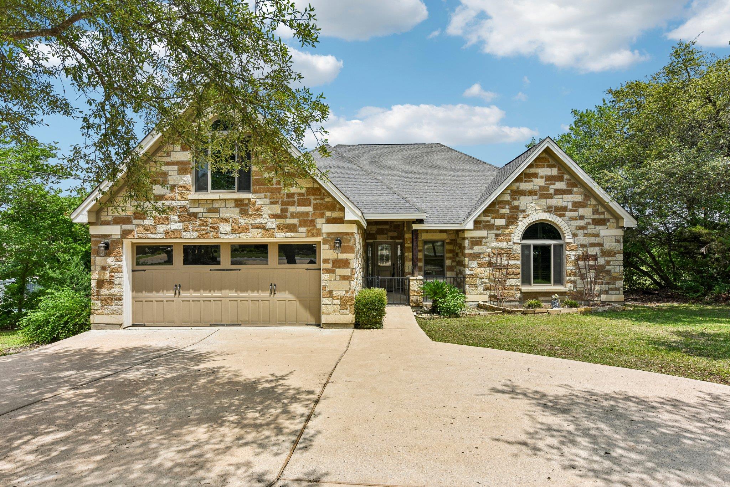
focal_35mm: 16
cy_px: 244
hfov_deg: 96.7
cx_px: 365
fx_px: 324
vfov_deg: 73.7
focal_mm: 16
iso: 100
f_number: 8
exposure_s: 1/500
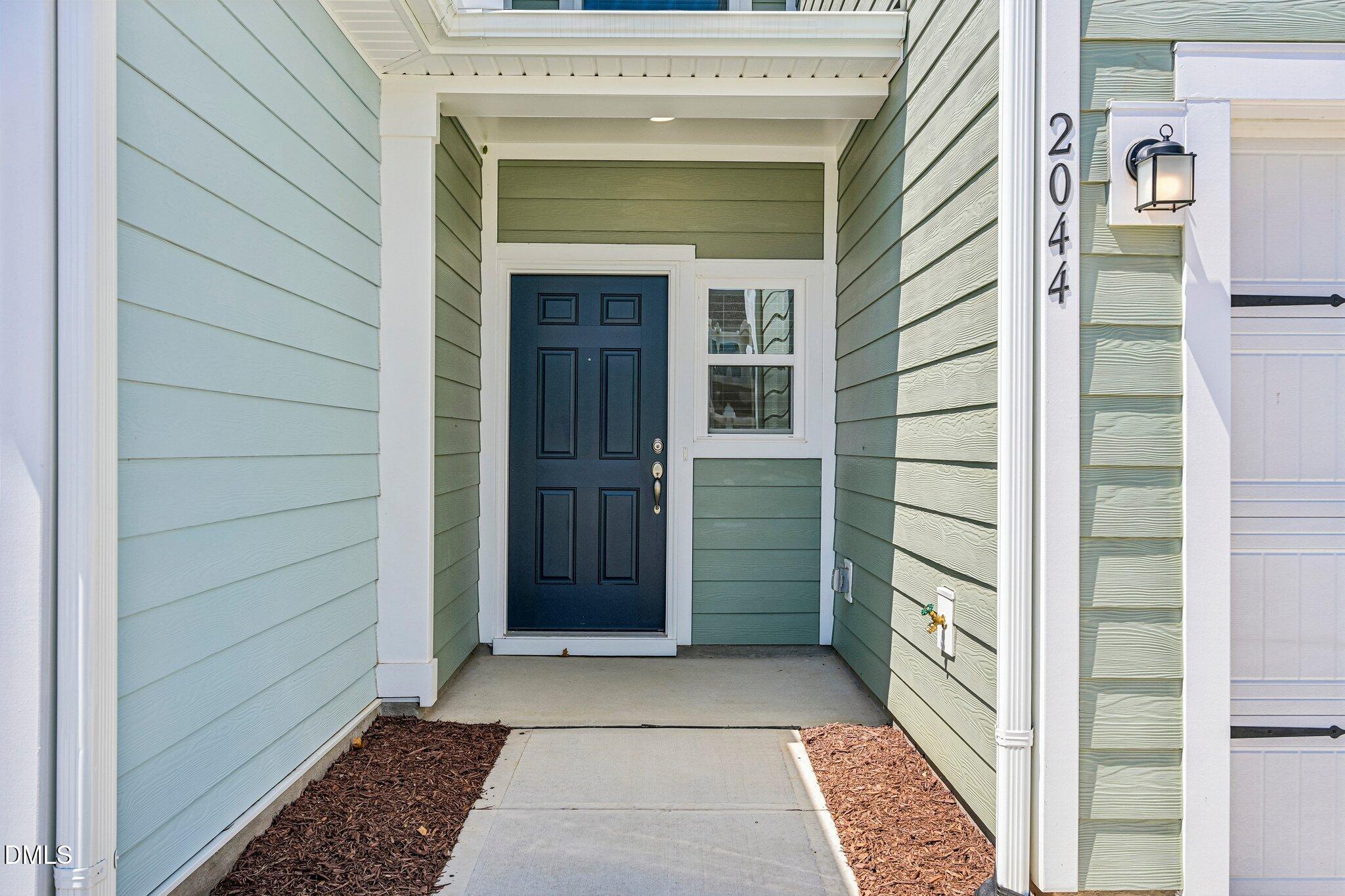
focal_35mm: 30
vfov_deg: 43.6
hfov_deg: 61.9
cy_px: 448
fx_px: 1121
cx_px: 672
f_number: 8
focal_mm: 30
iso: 100
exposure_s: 1/160
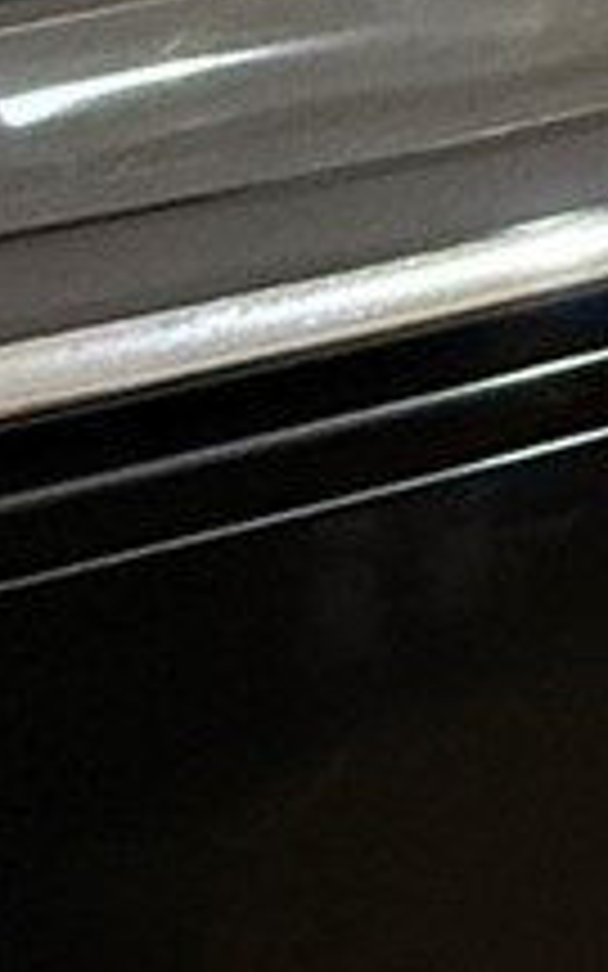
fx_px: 2916
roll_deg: -3.5
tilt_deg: -12.1
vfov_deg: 16.8
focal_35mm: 110
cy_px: -572
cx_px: 1725
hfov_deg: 9.6
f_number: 2.2
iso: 640
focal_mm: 2.22
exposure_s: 1/60
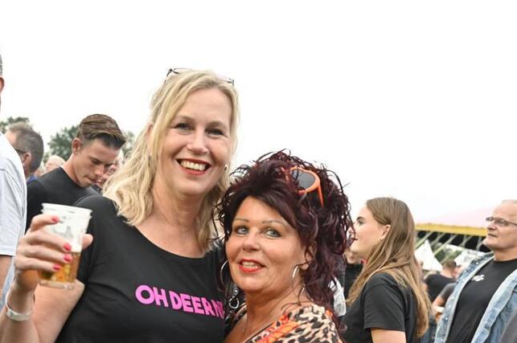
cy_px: 233
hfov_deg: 36.8
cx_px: 205
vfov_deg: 24.9
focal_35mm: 54
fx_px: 775
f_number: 4
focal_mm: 35
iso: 640
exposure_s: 1/60
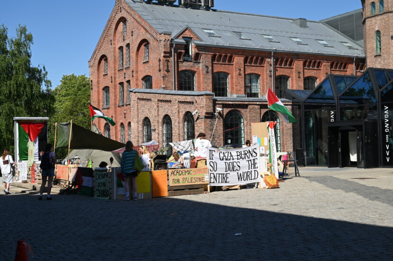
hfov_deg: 38.2
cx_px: 196
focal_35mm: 52
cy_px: 130
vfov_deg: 25.9
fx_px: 567
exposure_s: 1/400
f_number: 7.1
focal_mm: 52
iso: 100
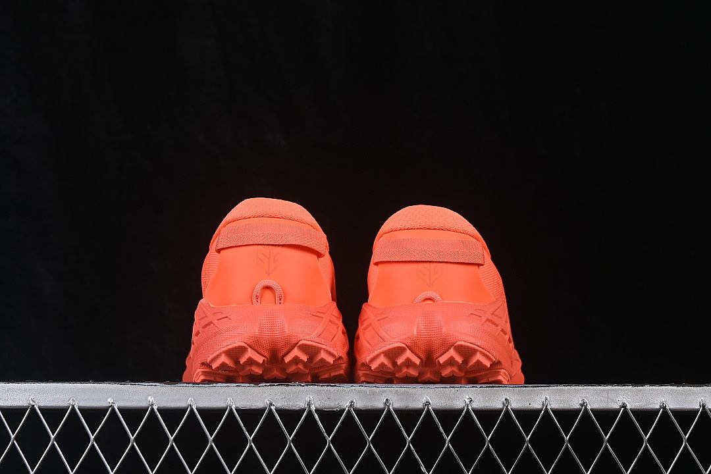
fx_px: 1481
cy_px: 237
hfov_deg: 27.0
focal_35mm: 75
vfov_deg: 18.2
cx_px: 356
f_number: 8
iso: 160
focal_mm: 50
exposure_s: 1/80
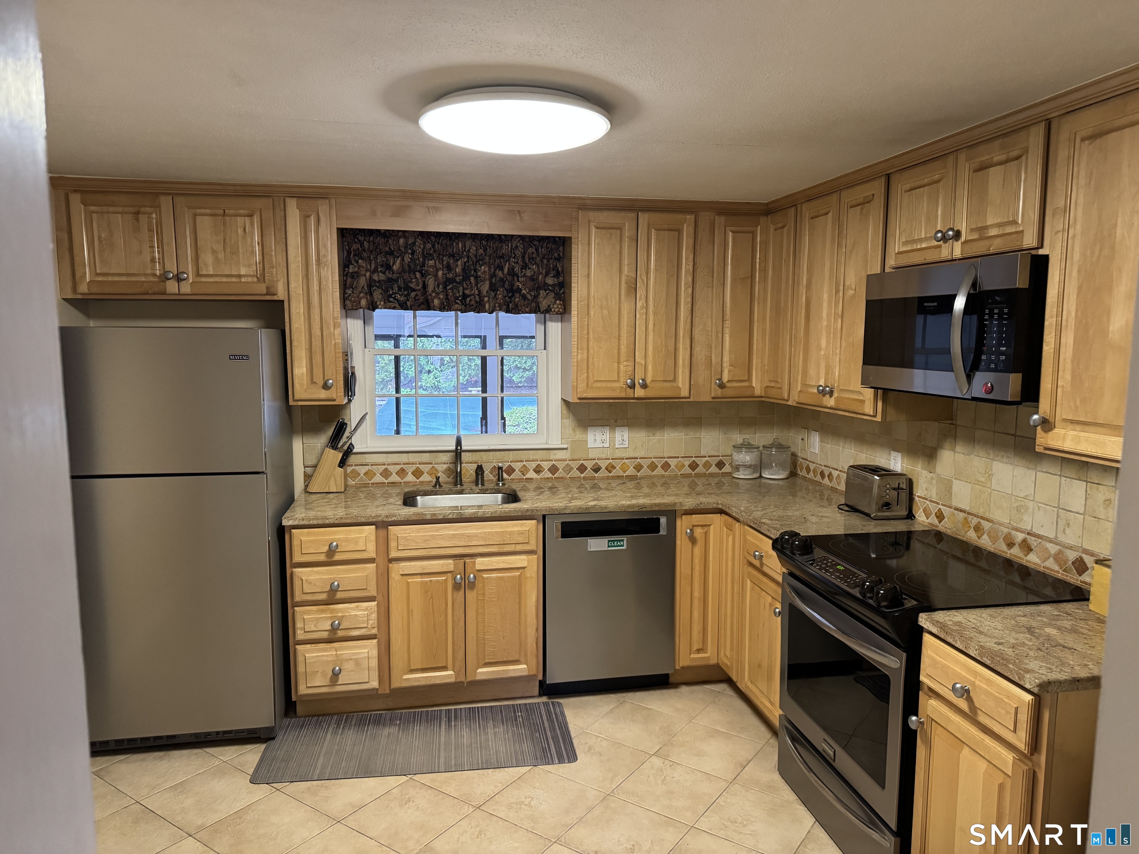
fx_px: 790
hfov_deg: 71.6
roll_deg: +0.0
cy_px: 427
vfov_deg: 56.8
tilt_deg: -7.3
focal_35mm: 24
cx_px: 570
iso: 800
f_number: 1.78
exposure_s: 1/60
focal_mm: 6.76
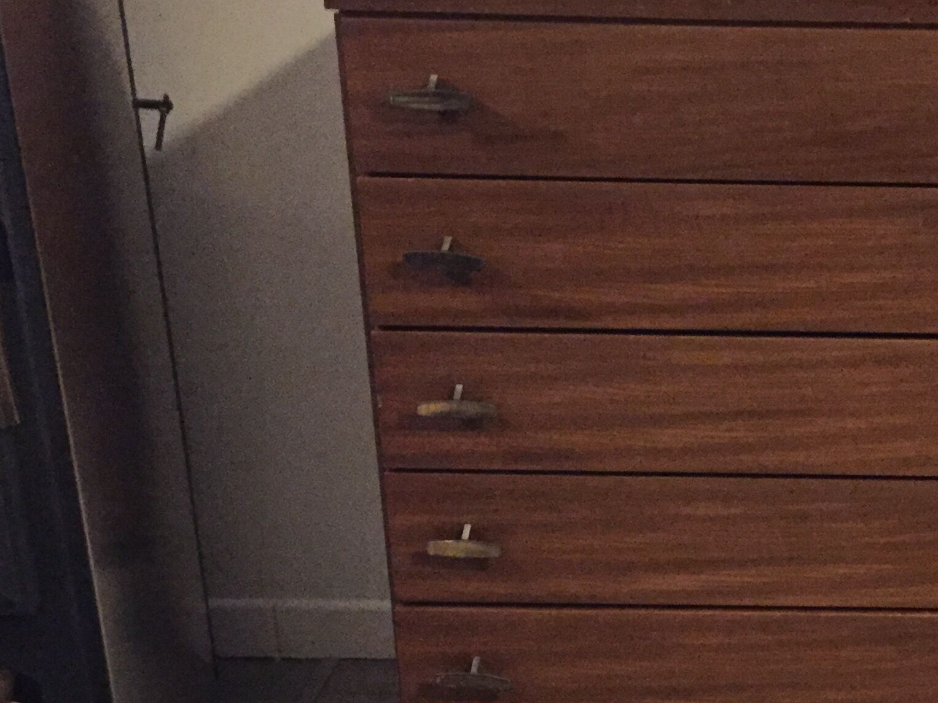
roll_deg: -1.1
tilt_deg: -21.0
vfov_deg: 23.4
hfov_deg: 29.9
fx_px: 1680
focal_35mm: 62
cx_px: 845
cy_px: 532
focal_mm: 4.15
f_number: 2.2
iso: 640
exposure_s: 1/17
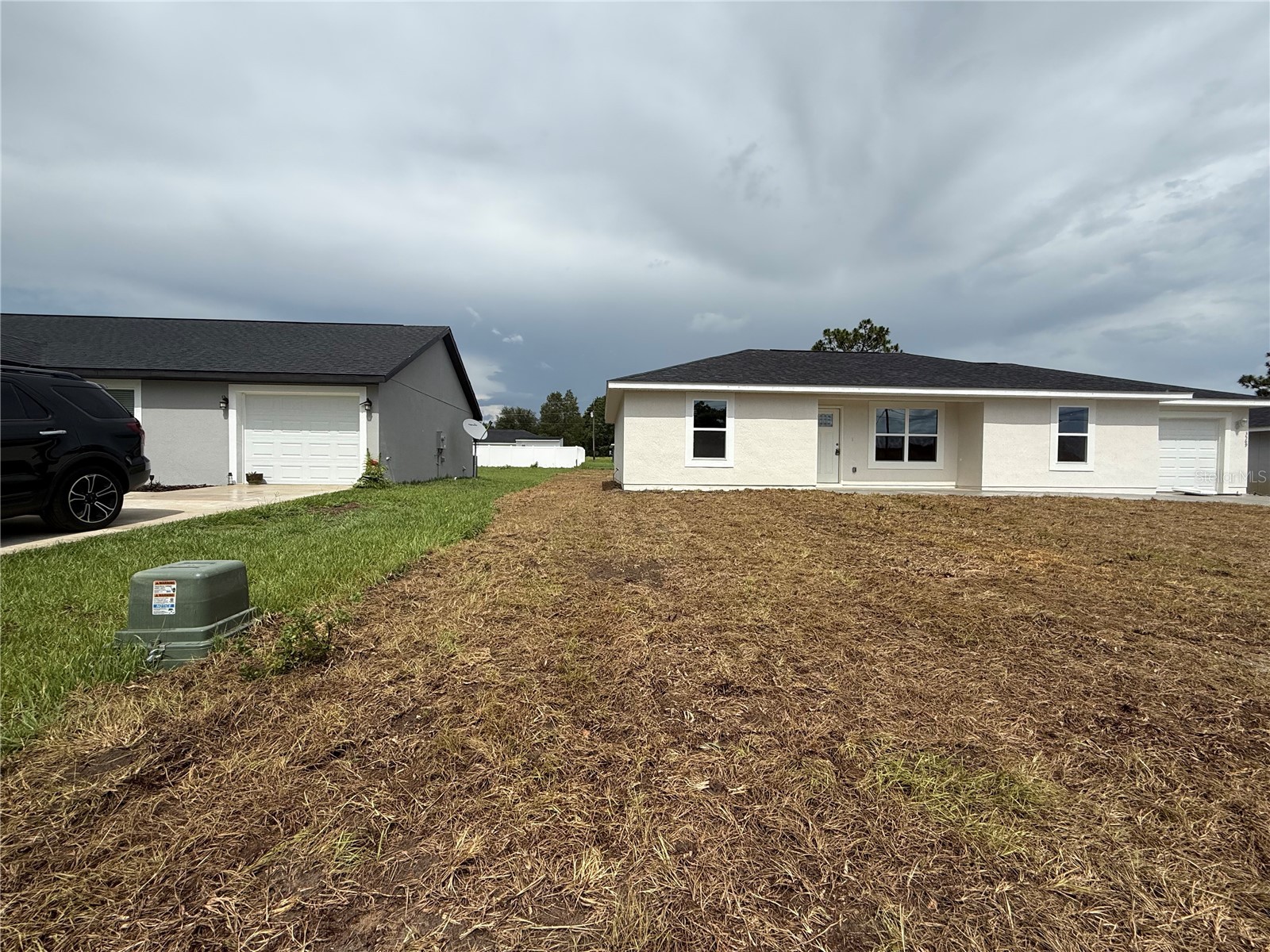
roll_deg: -0.2
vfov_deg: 85.7
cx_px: 635
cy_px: 476
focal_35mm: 14
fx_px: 514
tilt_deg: -0.4
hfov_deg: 102.1
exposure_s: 1/3125
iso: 50
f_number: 2.2
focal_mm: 2.22
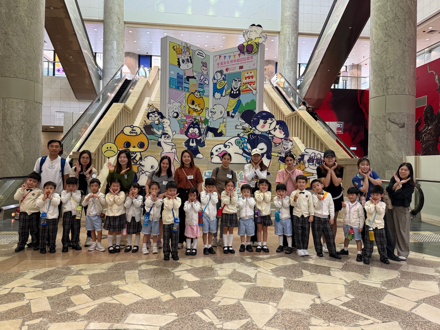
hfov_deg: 69.4
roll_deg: -0.6
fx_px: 318
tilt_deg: +1.2
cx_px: 222
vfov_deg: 54.9
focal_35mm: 25
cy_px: 160
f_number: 1.78
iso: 320
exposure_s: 1/50
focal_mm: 6.76
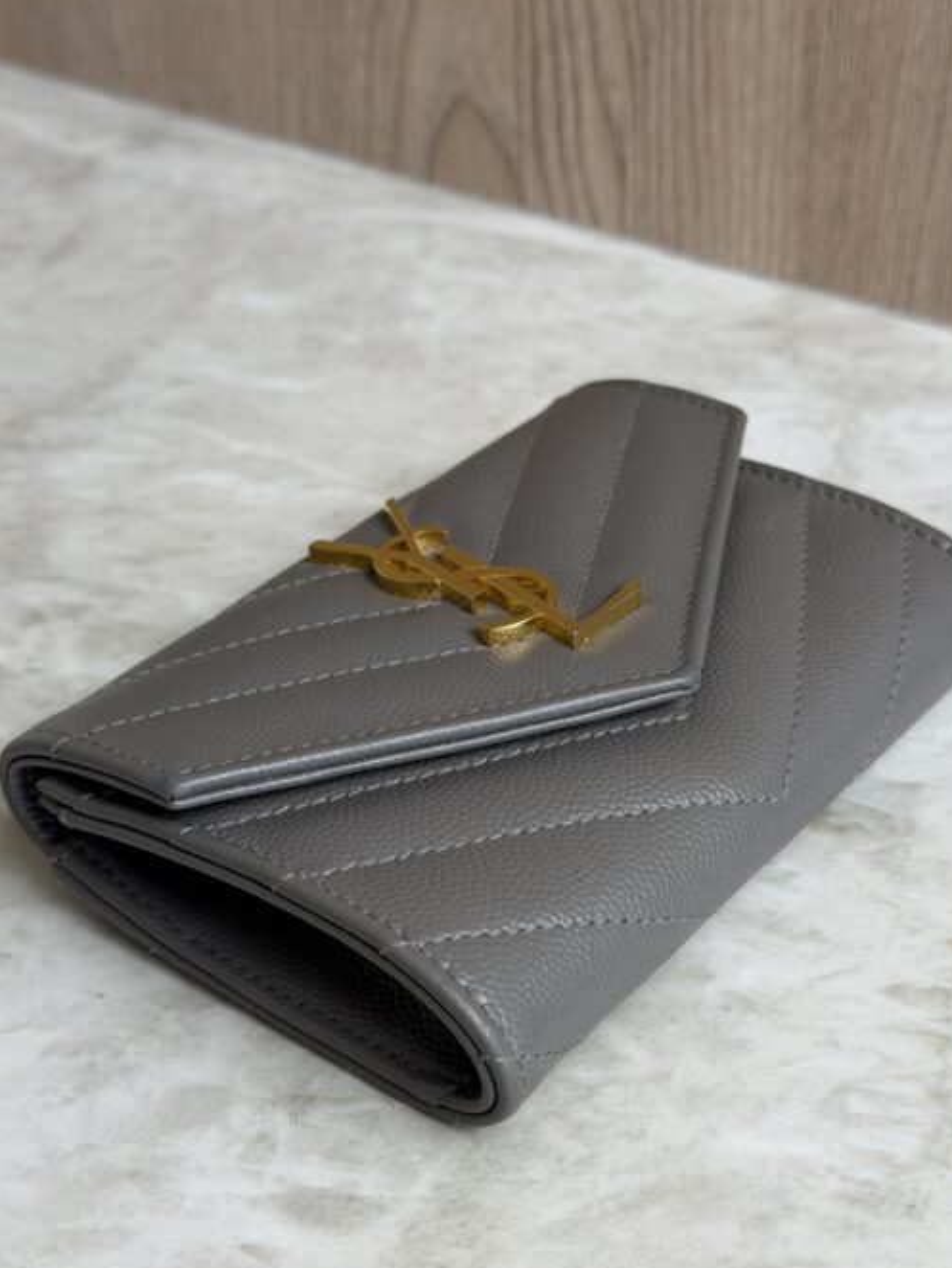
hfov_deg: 25.2
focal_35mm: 58
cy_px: 745
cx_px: 479
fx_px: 2125
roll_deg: +1.7
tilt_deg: -36.6
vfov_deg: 33.1
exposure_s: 1/120
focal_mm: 6.76
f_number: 1.78
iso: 50
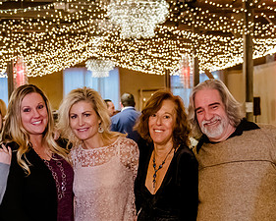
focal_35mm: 71
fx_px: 580
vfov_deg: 21.5
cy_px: 152
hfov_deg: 26.7
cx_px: 117
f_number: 2.8
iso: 3200
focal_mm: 31
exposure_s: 1/125
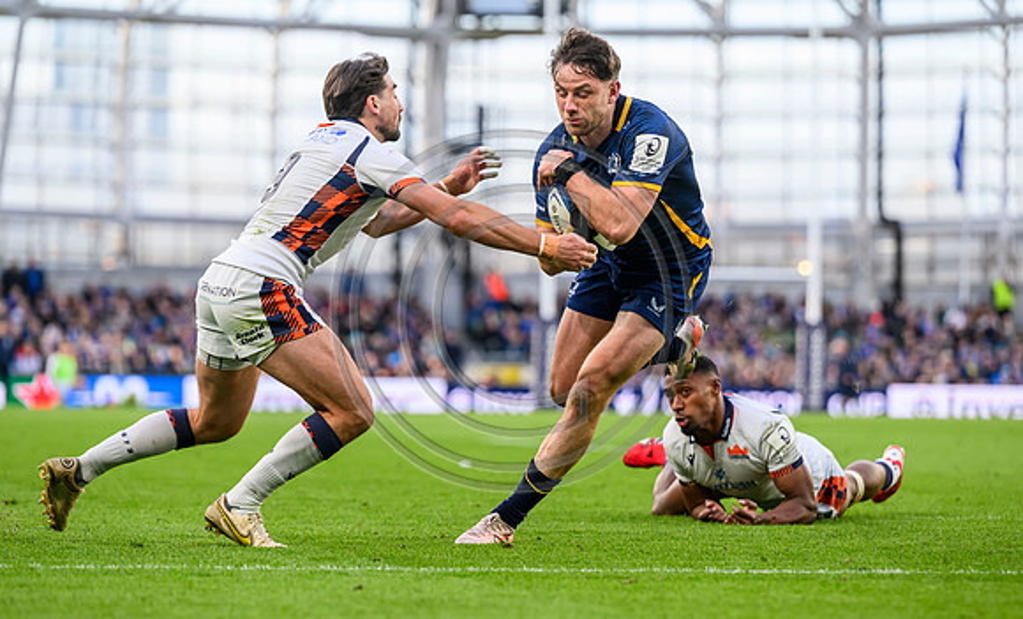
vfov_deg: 6.5
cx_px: 580
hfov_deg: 10.7
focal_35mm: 198
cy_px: 386
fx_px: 5476
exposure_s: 1/1600
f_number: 3.5
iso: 1250
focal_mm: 170
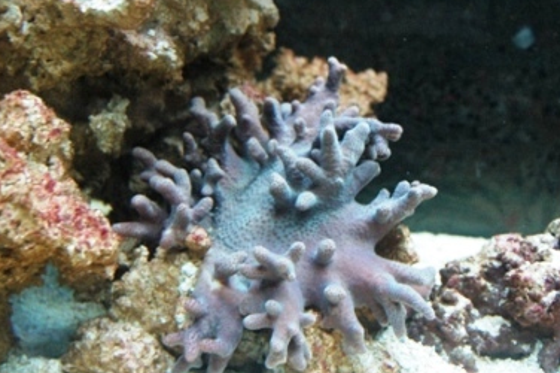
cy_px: 195
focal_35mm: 45
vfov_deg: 29.8
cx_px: 281
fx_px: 699
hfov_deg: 43.6
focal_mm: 28
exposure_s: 1/125
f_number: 4.5
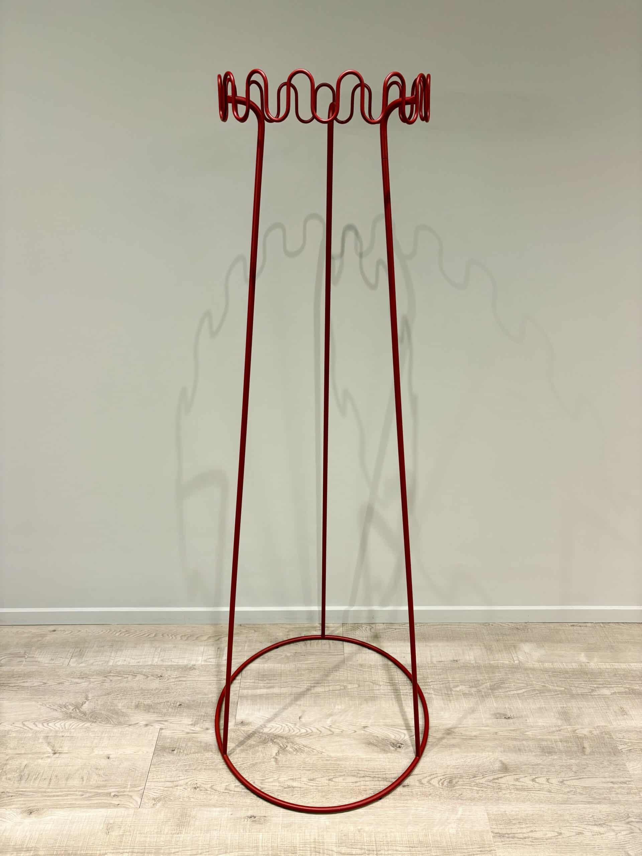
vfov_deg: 67.3
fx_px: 643
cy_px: 428
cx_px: 321
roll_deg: -0.3
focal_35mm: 26
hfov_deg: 53.1
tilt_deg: -24.4
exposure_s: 1/50
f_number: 1.6
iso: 100
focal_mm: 5.96
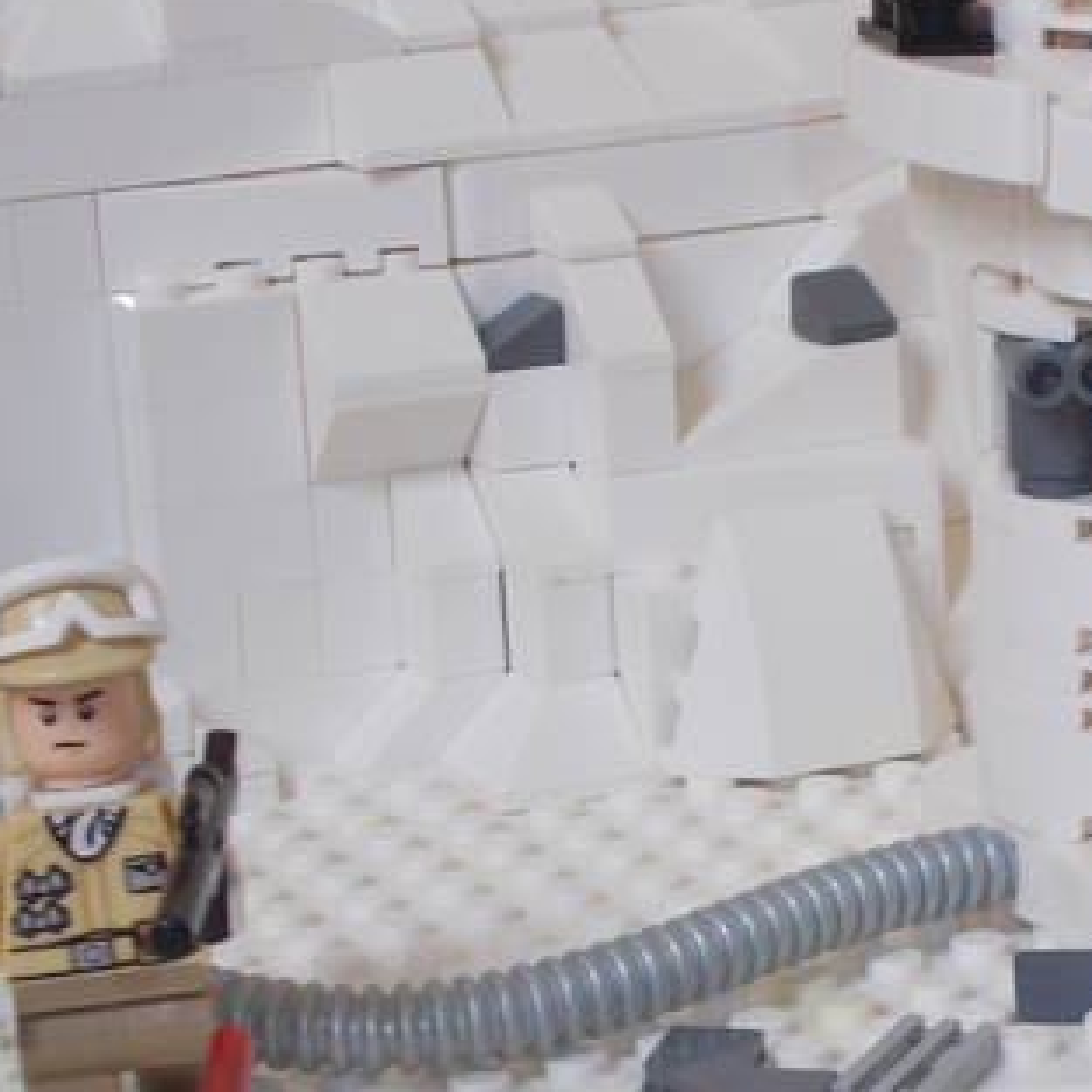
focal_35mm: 127
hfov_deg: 13.6
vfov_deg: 13.7
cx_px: 1038
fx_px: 4533
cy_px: 712
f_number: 4.5
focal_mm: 9
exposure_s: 1/30
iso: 100
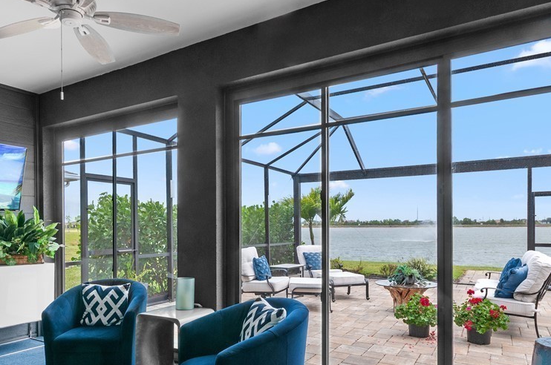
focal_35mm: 22
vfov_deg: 55.7
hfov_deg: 78.5
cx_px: 250
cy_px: 247
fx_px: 336
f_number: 8
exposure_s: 1/13
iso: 200
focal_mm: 10
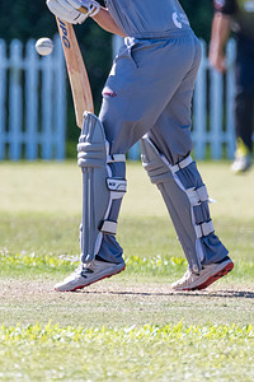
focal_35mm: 1670
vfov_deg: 1.2
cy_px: 119
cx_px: 107
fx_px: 17673
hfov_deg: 0.8
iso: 1100
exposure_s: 1/2000
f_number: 6.3
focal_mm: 600
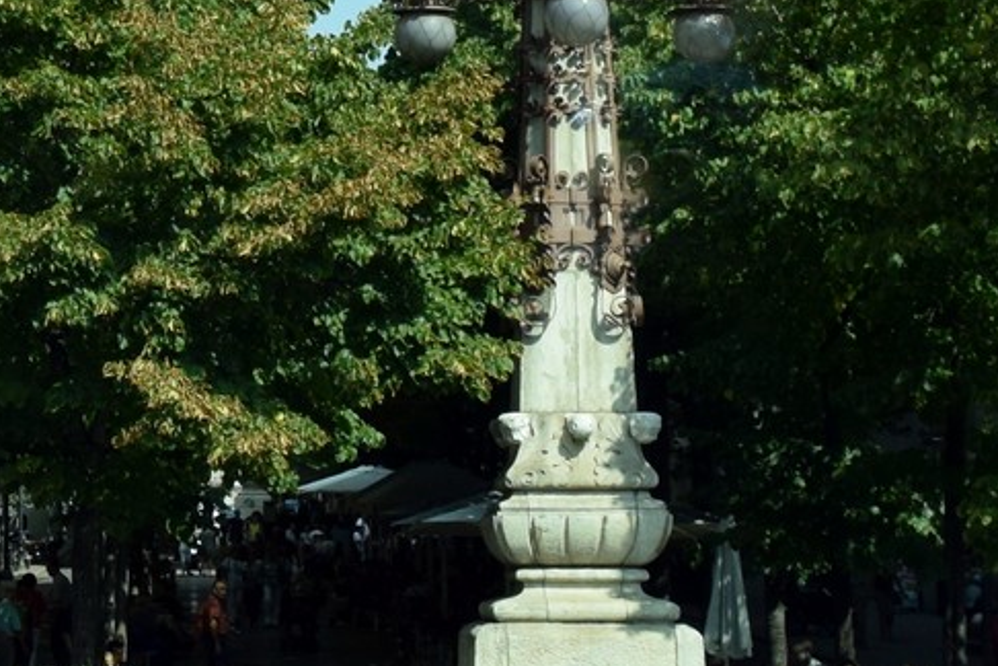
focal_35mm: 120
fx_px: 3326
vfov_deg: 11.2
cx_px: 37
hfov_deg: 16.8
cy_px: -109
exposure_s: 1/250
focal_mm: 18
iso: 400
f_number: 8
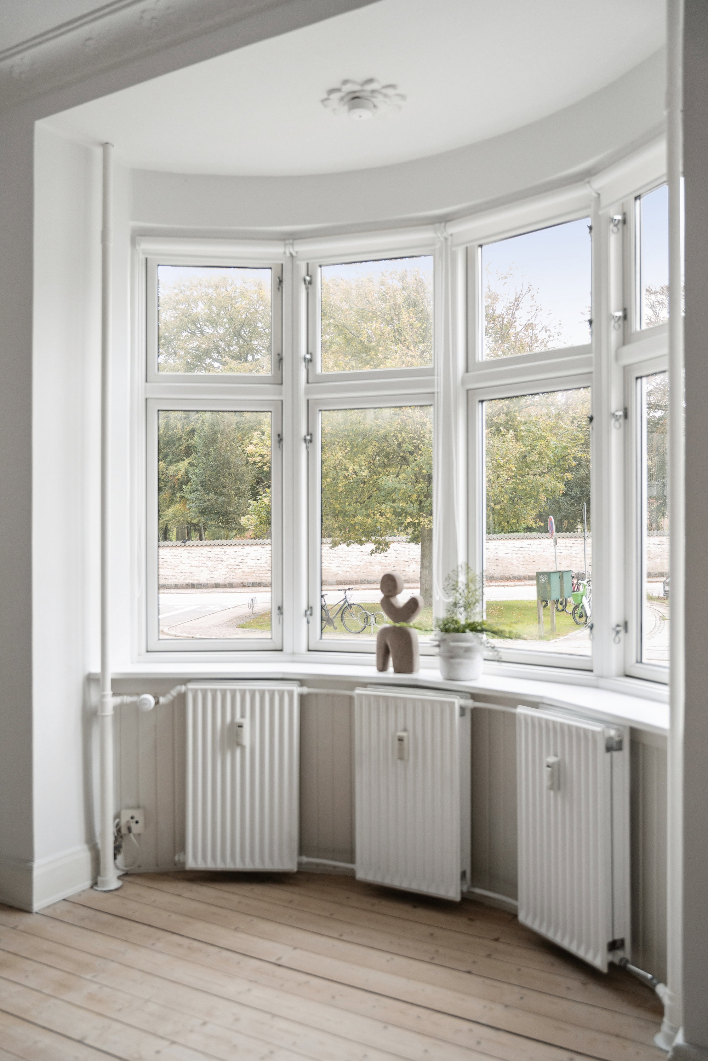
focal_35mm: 30
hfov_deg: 43.6
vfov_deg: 61.9
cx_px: 354
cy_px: 530
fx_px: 885
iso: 1600
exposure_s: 1/160
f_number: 2.8
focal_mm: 30
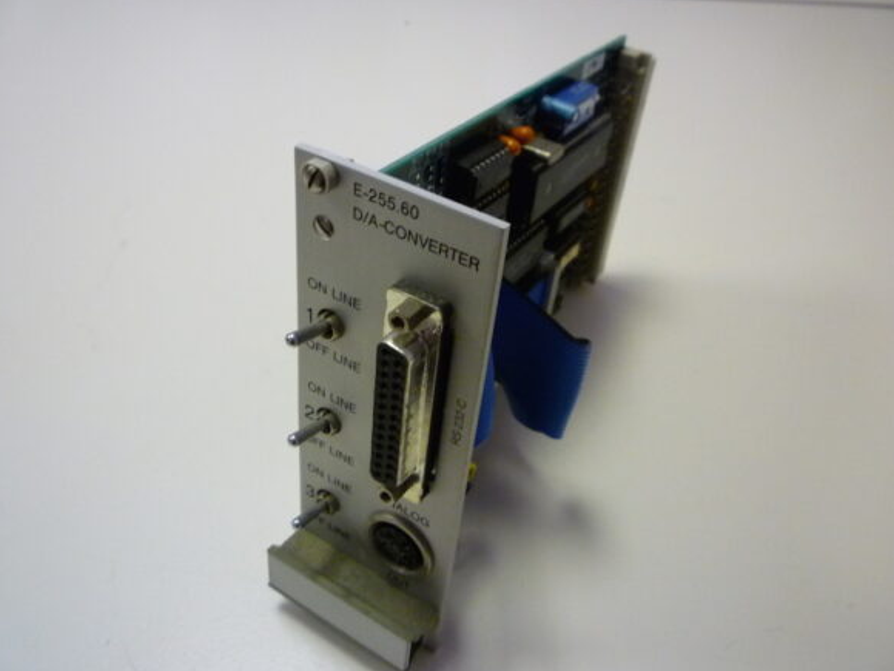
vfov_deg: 46.8
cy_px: 342
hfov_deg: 60.0
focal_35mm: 30
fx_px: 775
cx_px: 449
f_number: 3.3
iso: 400
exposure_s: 1/30
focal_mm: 5.2
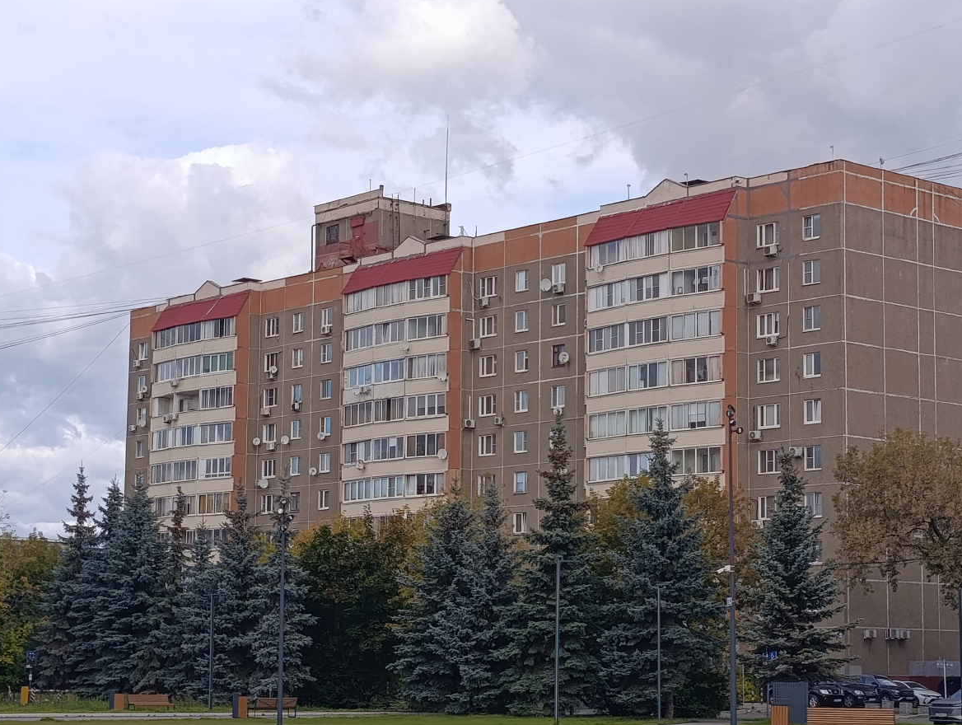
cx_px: 525
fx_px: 2199
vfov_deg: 18.7
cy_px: 366
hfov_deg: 24.7
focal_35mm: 79
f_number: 1.7
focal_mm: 6.11
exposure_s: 1/623
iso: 50
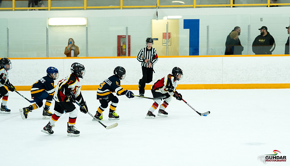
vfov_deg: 11.4
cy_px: 98
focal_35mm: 108
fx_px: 831
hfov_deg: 19.8
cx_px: 179
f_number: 2
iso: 1600
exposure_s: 1/1000
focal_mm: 82
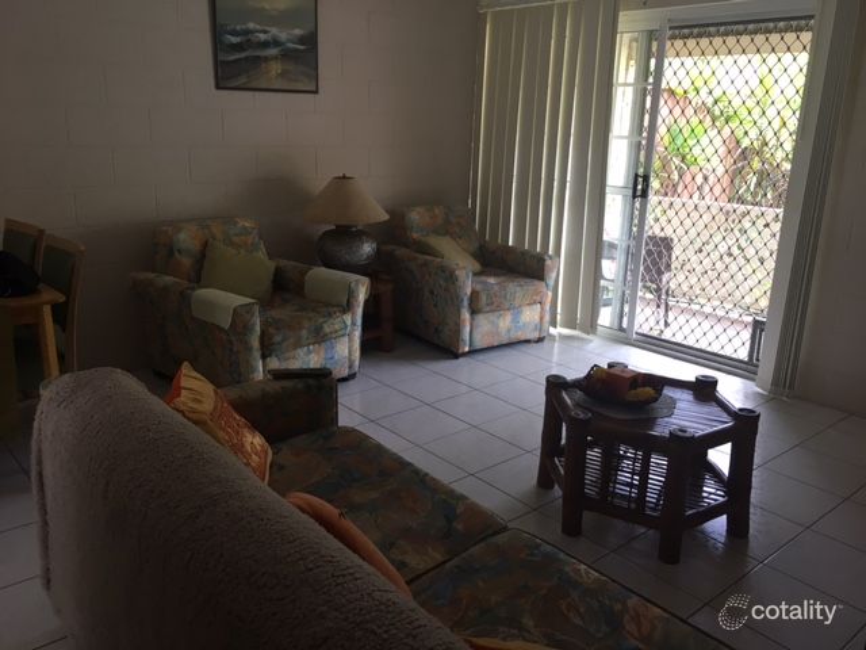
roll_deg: -0.5
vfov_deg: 48.2
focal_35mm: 29
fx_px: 726
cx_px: 433
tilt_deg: -15.0
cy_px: 325
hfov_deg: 61.7
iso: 64
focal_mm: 4.15
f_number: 2.2
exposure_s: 1/33
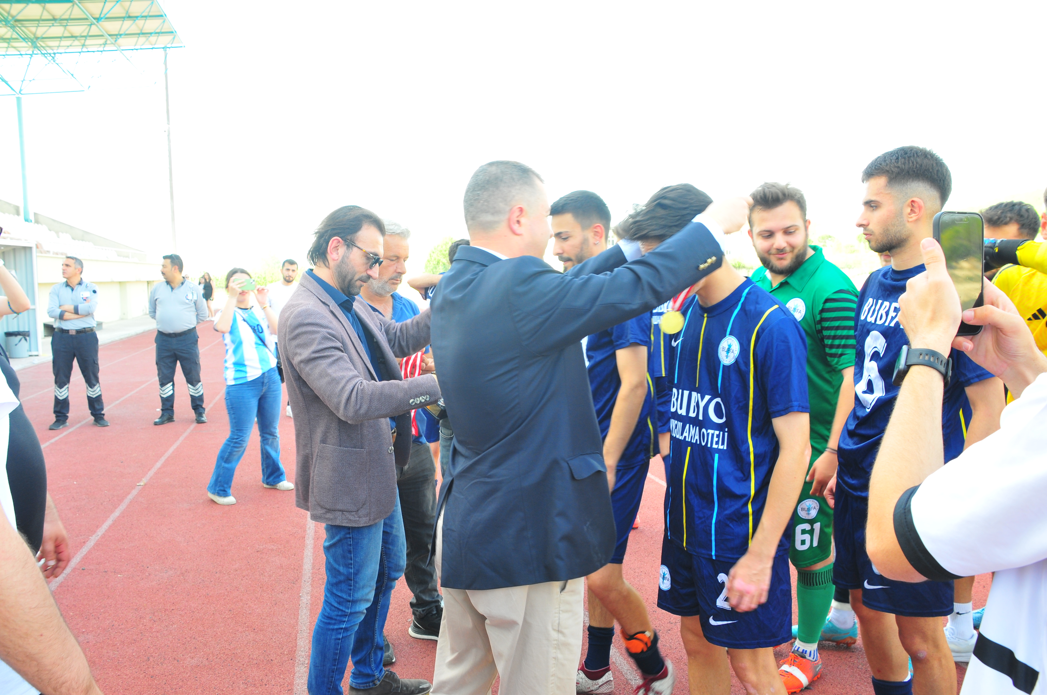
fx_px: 871
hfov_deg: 62.0
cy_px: 348
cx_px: 524
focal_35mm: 30
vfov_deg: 43.5
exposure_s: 1/50
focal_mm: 20
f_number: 5
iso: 250
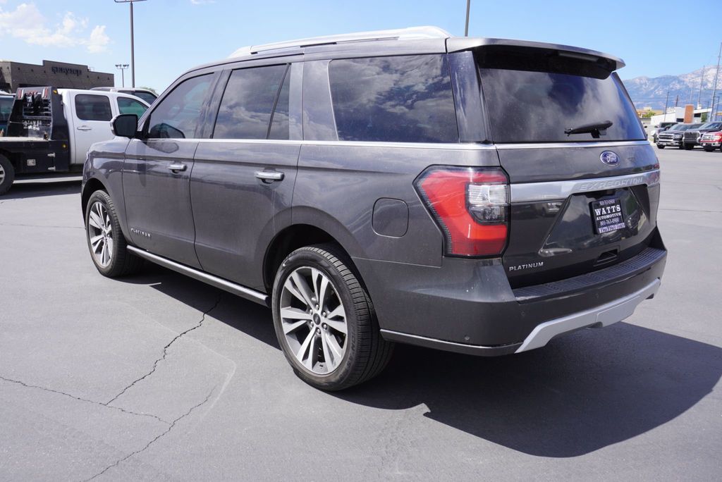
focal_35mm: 32
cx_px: 361
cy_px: 241
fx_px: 632
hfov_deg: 59.5
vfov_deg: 41.8
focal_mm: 21
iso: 100
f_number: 9
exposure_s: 1/125
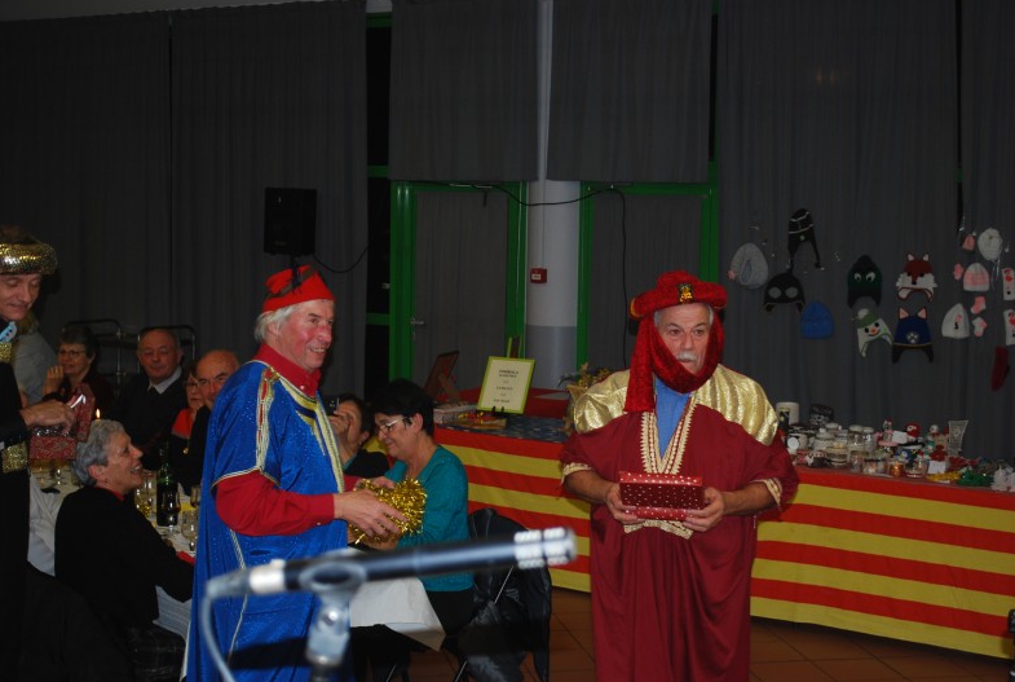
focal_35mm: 55
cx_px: 499
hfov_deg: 36.2
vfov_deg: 24.7
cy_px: 340
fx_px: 1554
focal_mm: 36
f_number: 5.3
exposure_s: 1/60
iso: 360
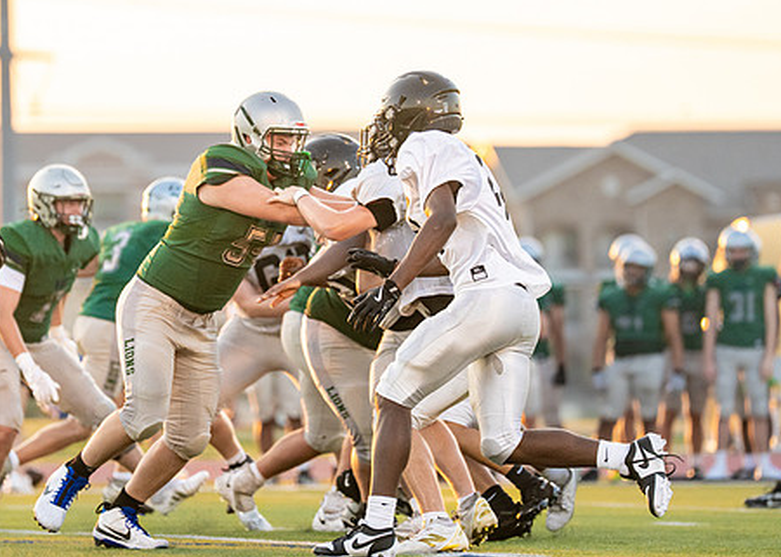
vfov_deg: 4.1
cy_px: 258
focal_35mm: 351
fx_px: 7782
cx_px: 308
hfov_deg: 5.7
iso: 1600
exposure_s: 1/2000
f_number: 3.2
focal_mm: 200
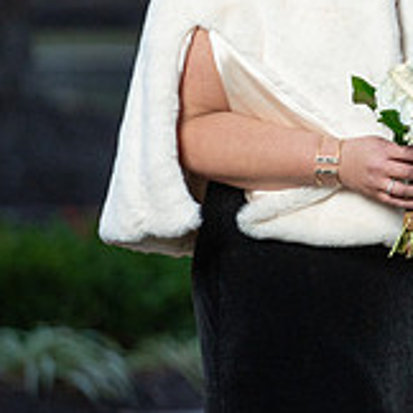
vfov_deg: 2.9
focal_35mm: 607
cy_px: -27
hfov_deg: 2.9
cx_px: 653
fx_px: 8193
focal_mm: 200
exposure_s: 1/250
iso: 1600
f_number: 4
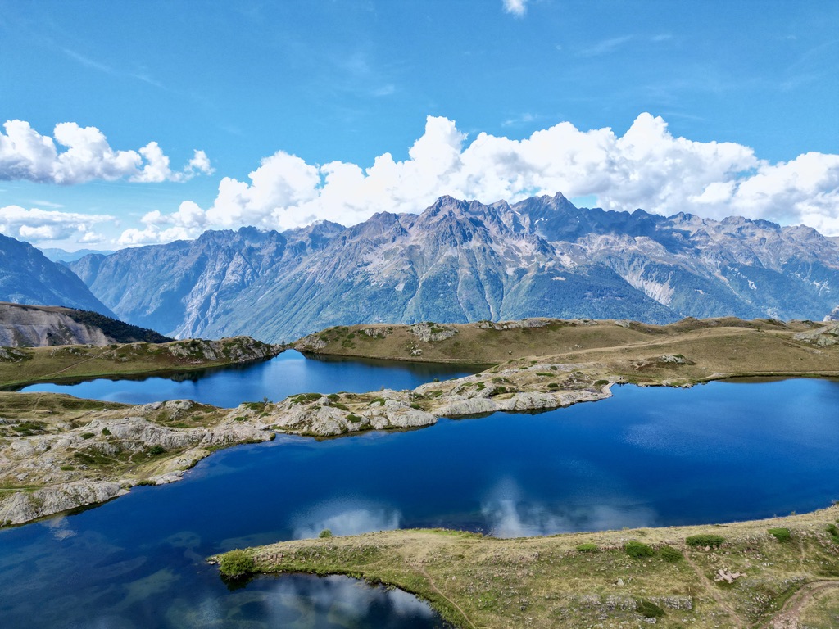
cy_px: 314
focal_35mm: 24
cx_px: 420
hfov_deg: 71.6
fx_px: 582
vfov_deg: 56.8
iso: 200
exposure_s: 1/2500
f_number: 1.7
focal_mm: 6.72
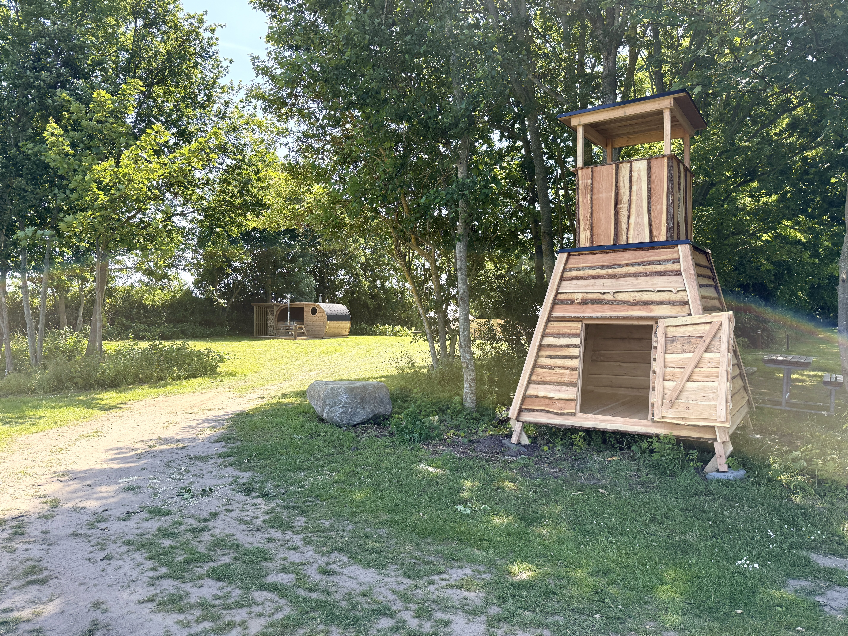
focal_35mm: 24
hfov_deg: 71.6
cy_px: 318
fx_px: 588
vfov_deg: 56.8
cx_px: 424
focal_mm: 6.76
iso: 100
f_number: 1.78
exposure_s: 1/1337
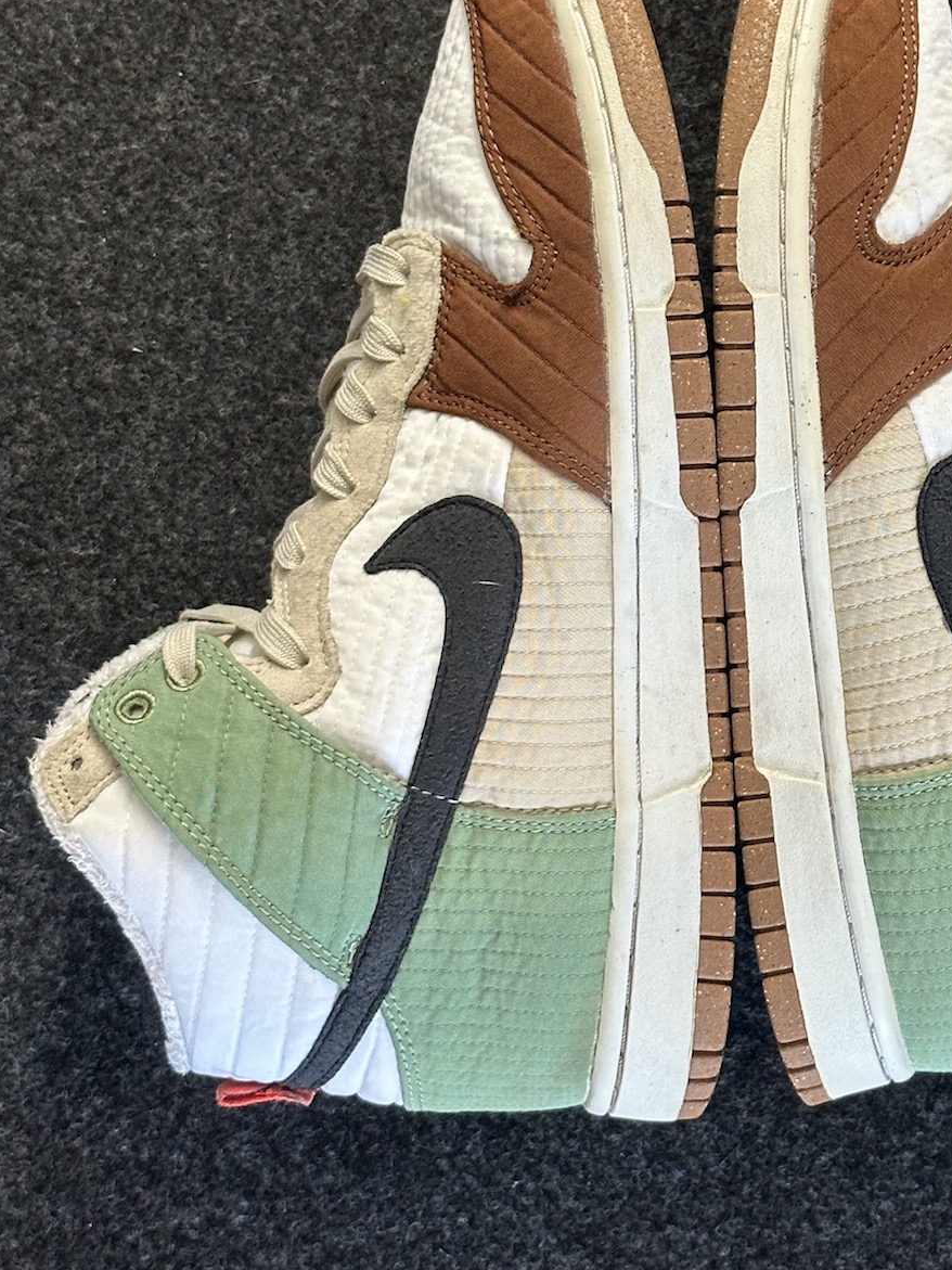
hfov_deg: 17.9
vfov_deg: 23.8
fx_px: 3007
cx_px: 722
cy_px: 576
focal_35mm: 82
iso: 250
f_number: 1.78
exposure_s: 1/50
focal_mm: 6.86
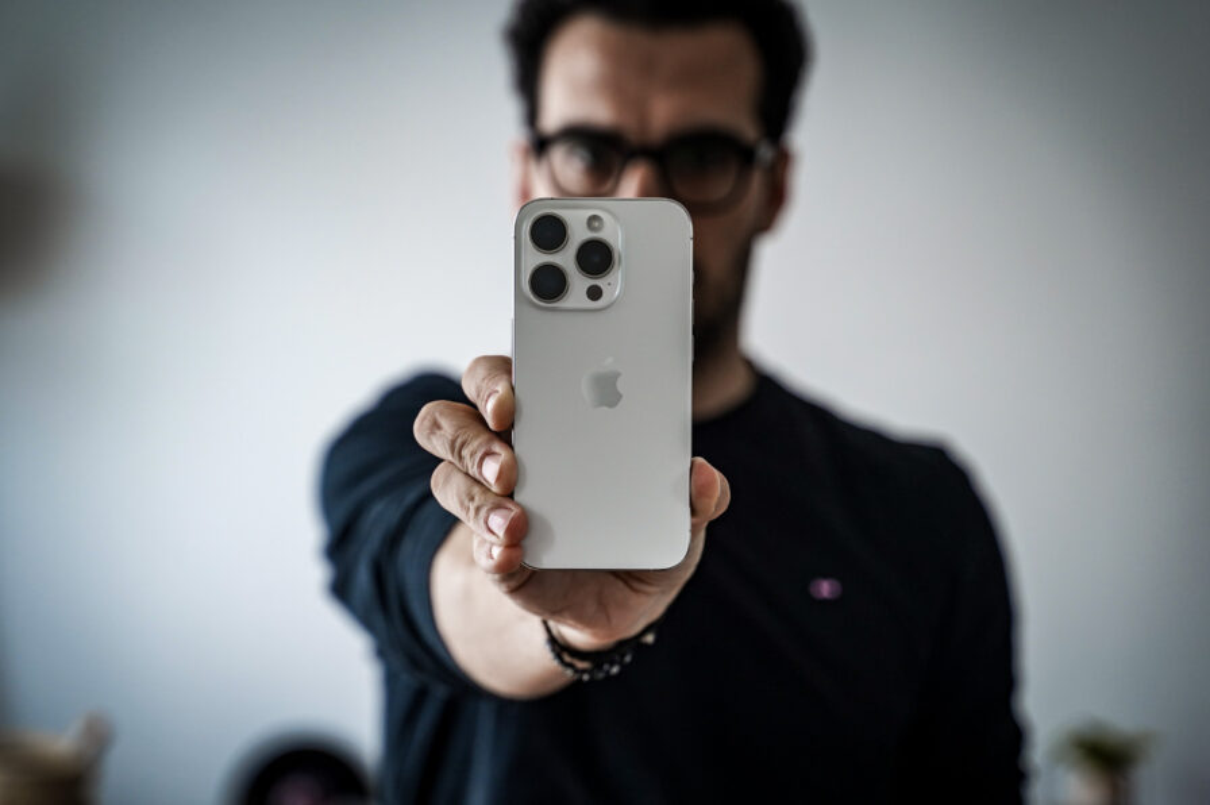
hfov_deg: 28.5
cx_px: 605
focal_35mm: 71
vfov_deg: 19.2
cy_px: 402
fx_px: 2385
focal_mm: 71
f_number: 3.2
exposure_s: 1/100
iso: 800
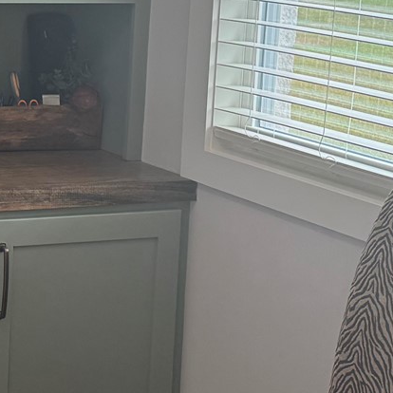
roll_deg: -2.1
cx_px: -192
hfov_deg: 15.3
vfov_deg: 16.3
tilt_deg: -4.6
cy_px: 6
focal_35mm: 105
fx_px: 1349
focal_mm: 6.76
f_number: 1.78
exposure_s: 1/240
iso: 100
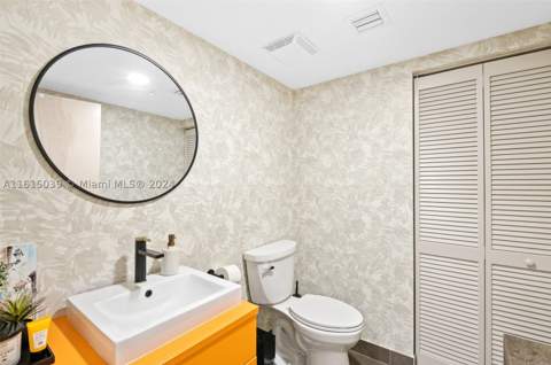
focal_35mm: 16
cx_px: 276
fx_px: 244
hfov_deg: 96.8
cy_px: 182
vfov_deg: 73.5
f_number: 8
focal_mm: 16
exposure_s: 1/1.67
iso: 200
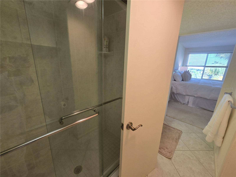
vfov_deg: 89.9
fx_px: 89
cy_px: 88
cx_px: 118
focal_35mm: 13
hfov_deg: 106.2
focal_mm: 2.2
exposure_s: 1/120
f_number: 2.2
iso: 100
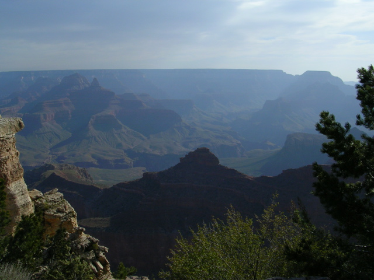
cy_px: 140
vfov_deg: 37.7
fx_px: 411
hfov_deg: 49.0
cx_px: 187
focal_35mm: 38
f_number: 5.6
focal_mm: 5.8
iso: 50
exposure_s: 1/562
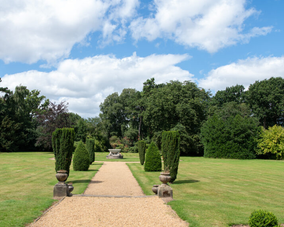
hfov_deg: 48.7
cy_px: 126
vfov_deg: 40.1
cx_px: 111
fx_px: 311
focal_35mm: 37
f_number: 8
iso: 200
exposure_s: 1/250
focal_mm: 27
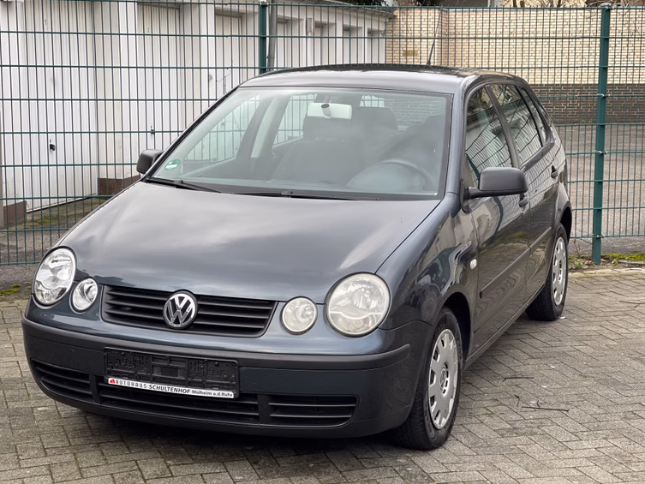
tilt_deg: -8.1
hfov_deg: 28.6
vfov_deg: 21.6
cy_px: 237
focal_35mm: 68
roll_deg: -0.4
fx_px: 1267
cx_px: 332
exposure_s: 1/121
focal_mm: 7.5
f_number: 2.2
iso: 40
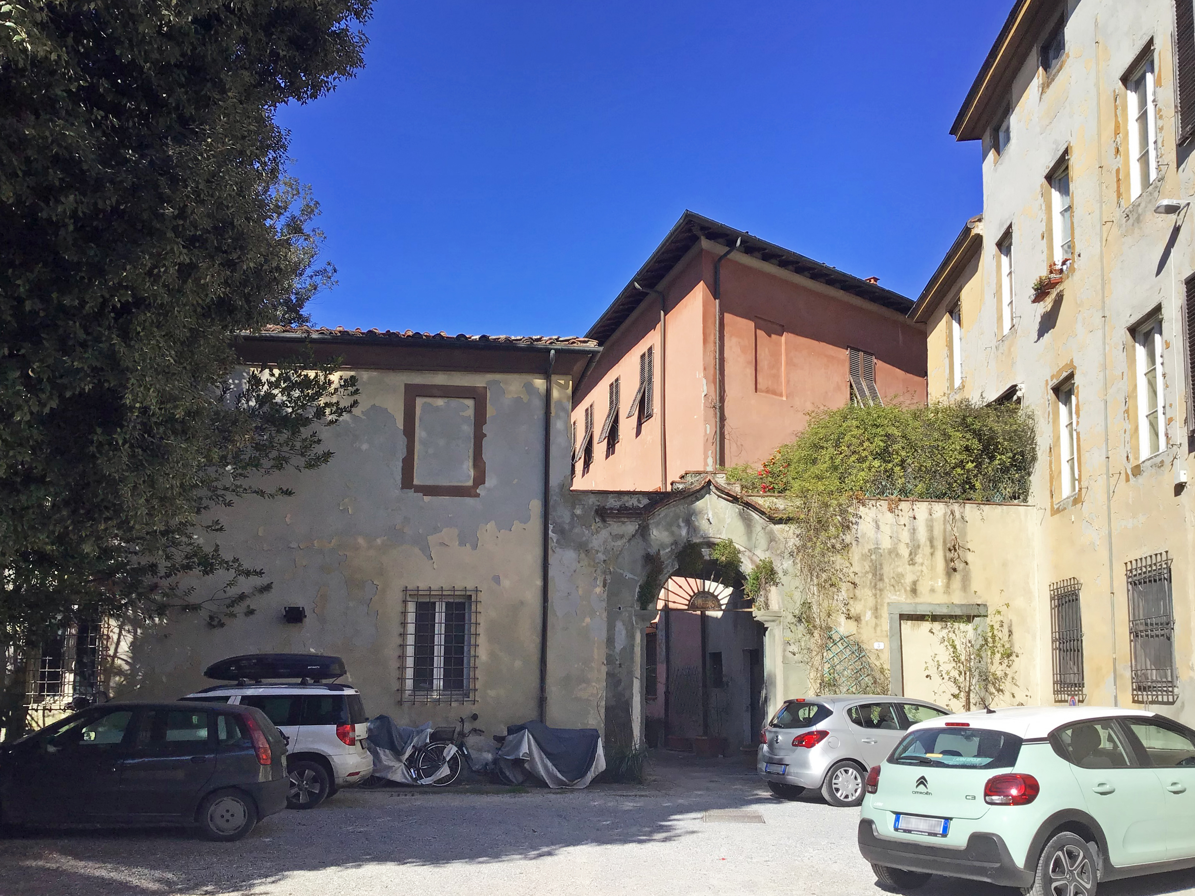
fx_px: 1070
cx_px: 598
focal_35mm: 31
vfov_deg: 45.4
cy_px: 448
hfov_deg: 58.4
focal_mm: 3.3
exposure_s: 1/1018
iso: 25
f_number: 2.4
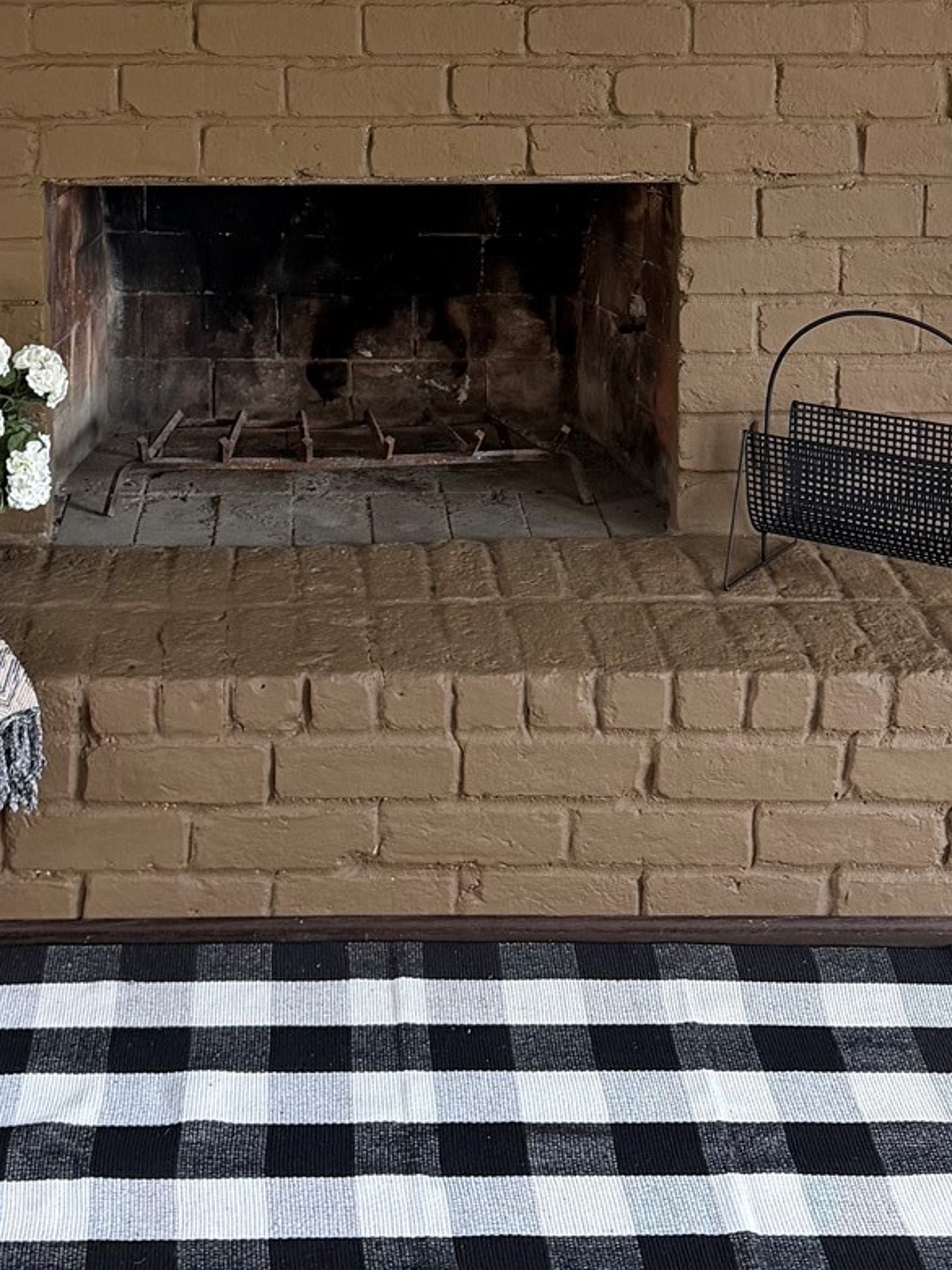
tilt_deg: -9.2
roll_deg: +0.3
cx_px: 329
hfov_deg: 23.2
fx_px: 2310
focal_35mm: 63
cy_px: 72
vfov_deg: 29.2
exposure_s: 1/60
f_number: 1.78
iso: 250
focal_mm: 6.76
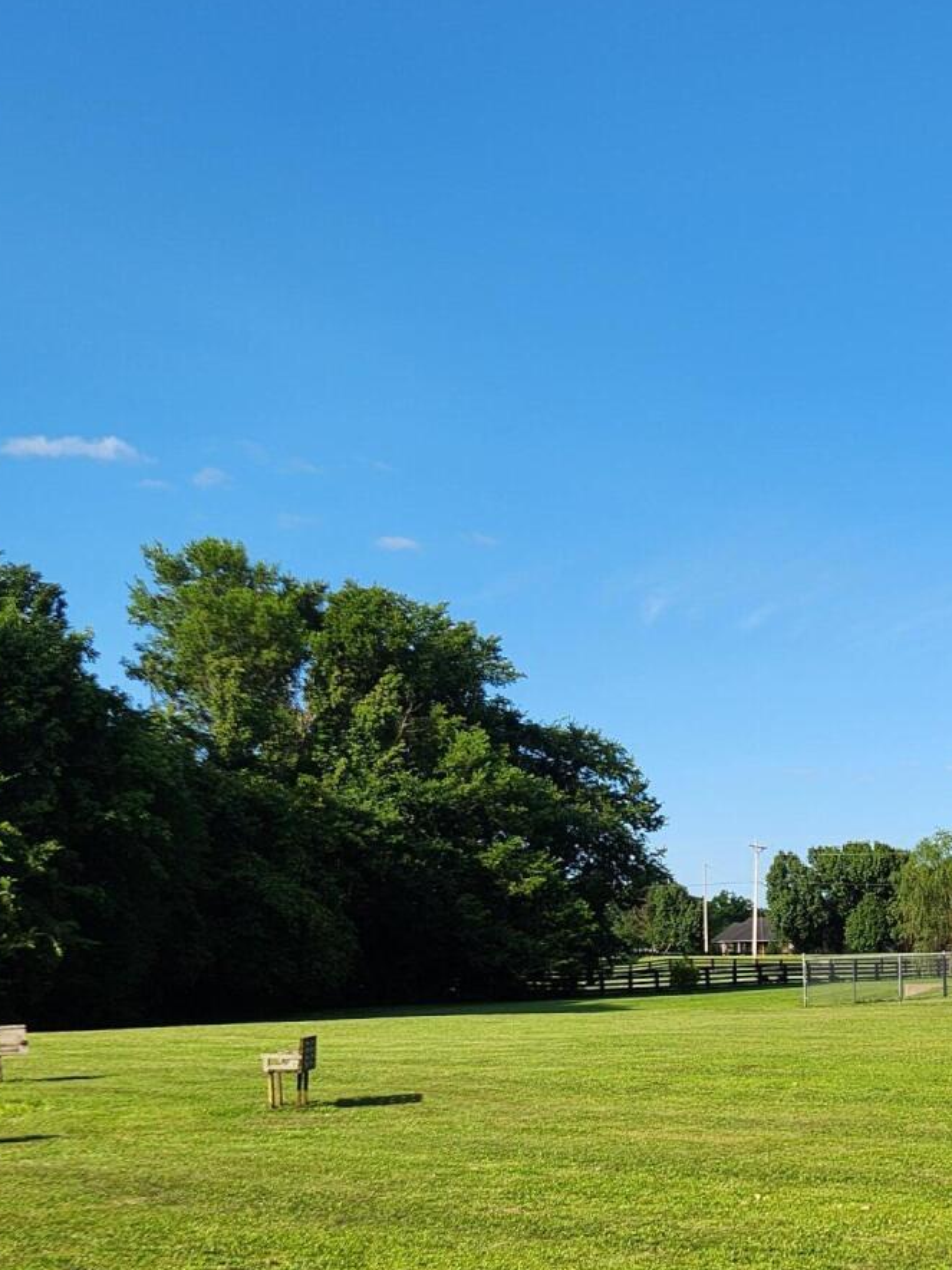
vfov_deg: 34.9
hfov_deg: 26.7
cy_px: 1122
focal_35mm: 52
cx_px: 918
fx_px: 1908
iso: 20
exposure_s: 1/1311
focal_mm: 5.4
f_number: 1.8
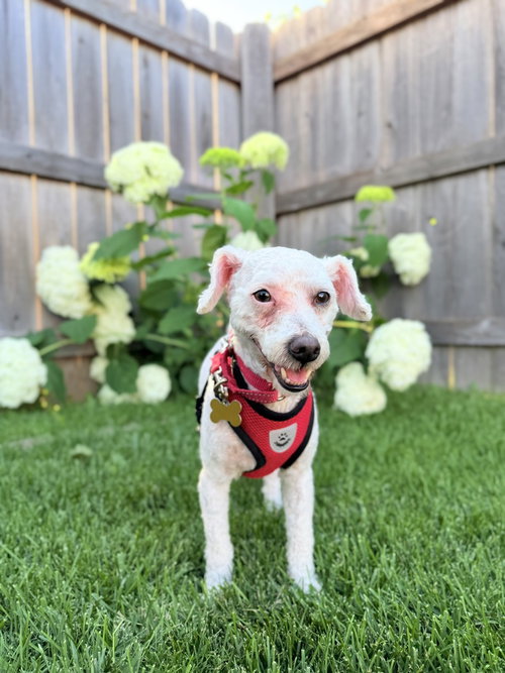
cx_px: 252
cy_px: 336
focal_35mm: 24
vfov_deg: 71.6
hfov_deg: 56.8
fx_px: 467
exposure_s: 1/240
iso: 80
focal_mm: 6.76
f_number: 1.78
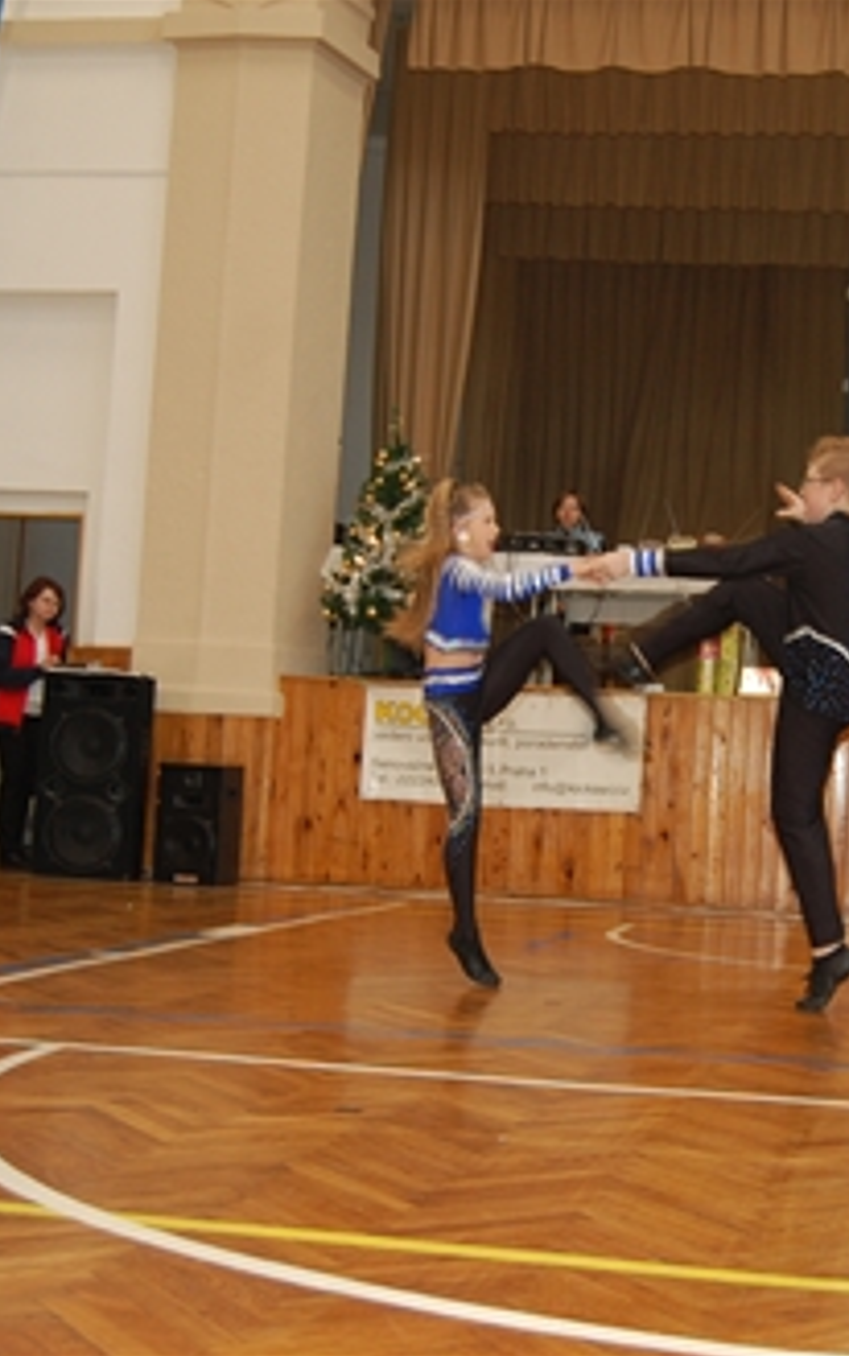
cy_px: 676
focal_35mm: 51
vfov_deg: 39.6
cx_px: 664
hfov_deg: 25.0
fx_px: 1886
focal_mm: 22
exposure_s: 1/60
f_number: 3.8
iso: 400
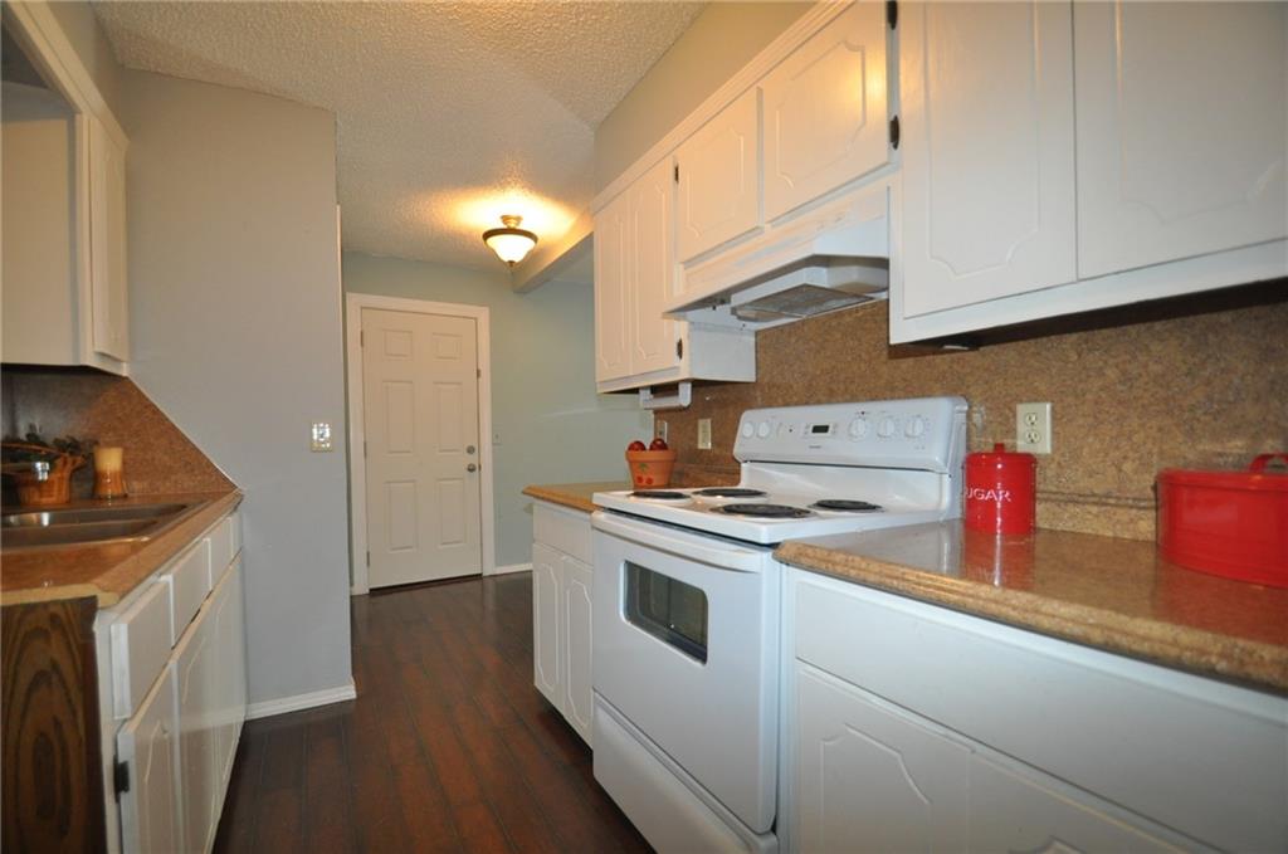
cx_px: 644
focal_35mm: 15
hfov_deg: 100.5
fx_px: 536
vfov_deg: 77.1
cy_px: 427
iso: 800
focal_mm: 10
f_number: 4
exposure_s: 1/60
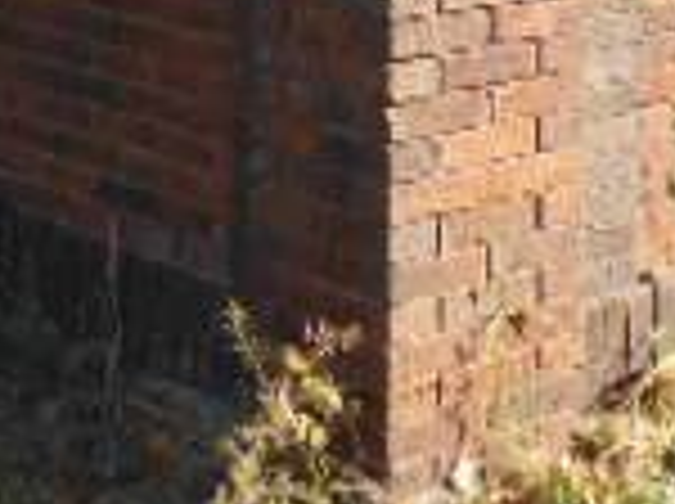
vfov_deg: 11.9
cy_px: -495
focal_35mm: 111
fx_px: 2161
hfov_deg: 17.1
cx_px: 774
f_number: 3.4
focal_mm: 4.7
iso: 80
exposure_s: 1/250
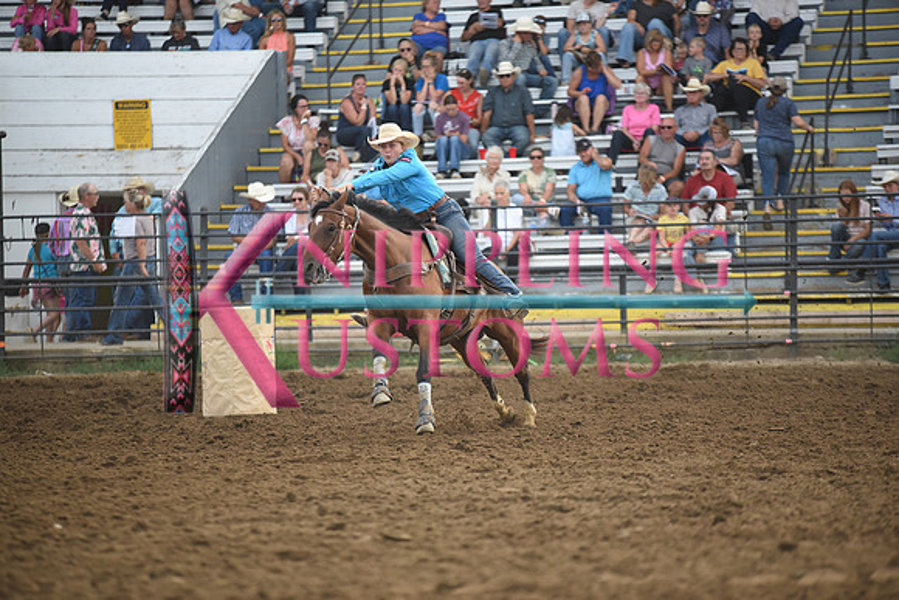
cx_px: 450
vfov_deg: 6.9
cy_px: 300
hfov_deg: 10.3
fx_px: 4995
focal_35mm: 200
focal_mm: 200
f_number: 2.8
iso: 1600
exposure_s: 1/3200
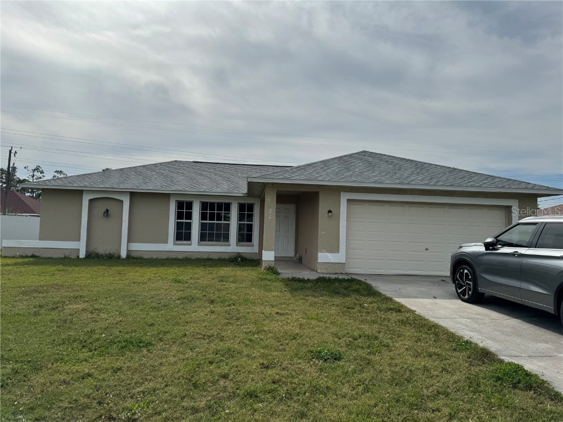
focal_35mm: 24
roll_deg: -2.1
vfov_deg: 56.8
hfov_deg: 71.6
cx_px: 282
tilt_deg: +2.9
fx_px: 390
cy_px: 211
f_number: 1.78
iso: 80
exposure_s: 1/12346
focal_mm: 6.76
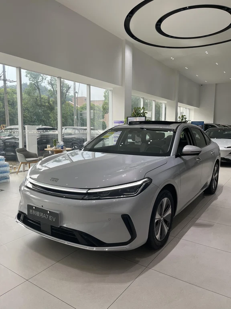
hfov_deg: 53.1
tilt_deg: -6.4
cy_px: 154
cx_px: 116
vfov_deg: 67.3
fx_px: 231
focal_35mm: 26
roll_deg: +0.1
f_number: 1.6
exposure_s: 1/221
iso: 40
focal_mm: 5.1
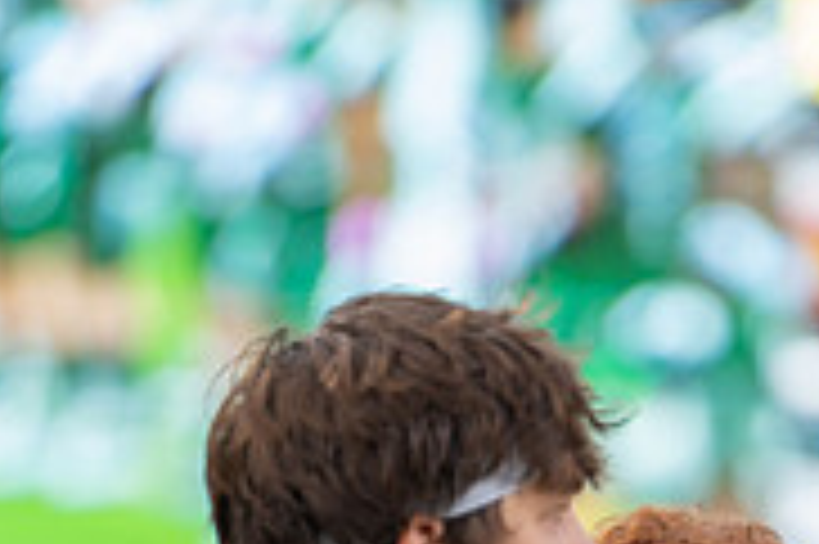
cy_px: 789
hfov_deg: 3.3
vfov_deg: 2.2
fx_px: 14274
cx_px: 603
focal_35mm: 628
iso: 160
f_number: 2.8
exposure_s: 1/320
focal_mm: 197
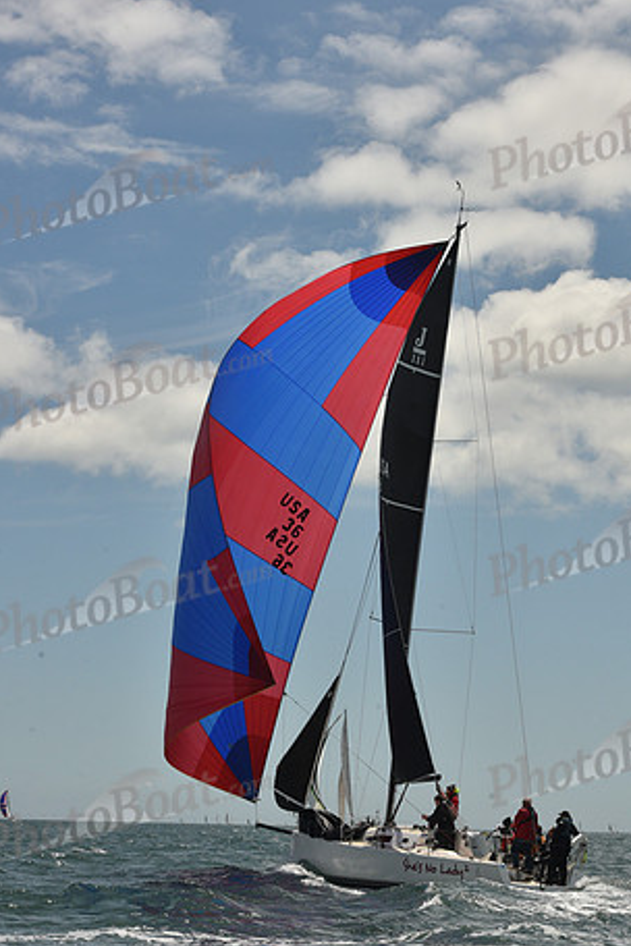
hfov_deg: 15.3
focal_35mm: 89
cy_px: 465
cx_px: 381
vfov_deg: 22.9
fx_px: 2340
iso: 320
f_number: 14
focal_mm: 70
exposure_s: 1/800
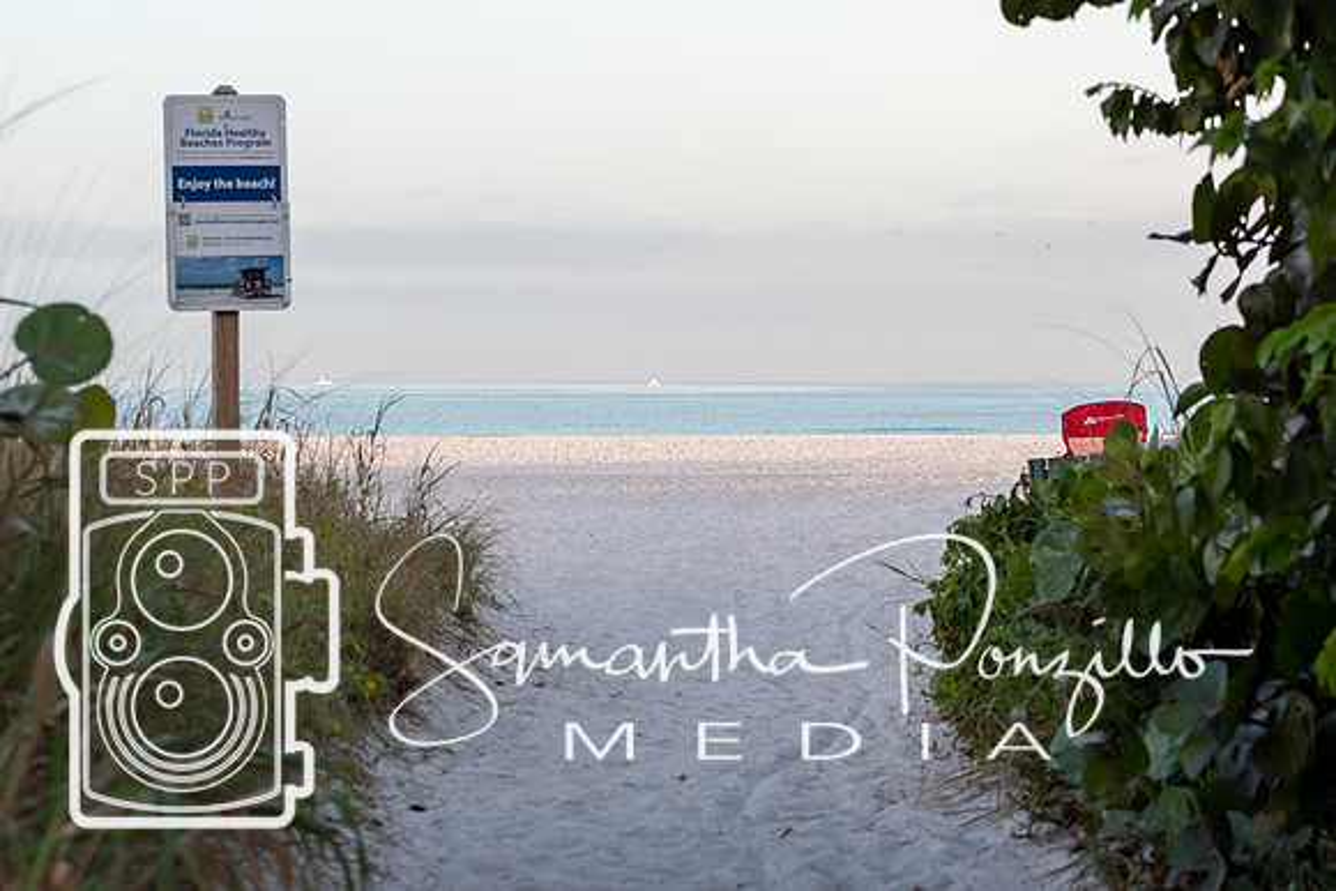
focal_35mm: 110
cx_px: 668
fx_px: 4089
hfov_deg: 18.6
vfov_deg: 12.4
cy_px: 446
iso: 360
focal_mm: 70
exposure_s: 1/500
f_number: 5.6
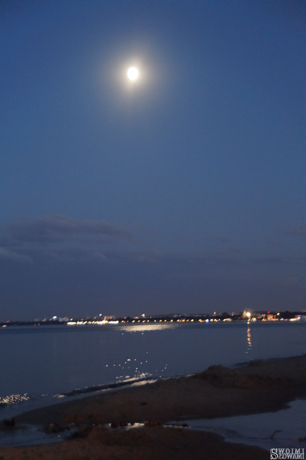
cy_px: 230
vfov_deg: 27.0
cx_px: 153
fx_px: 957
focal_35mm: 75
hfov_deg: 18.2
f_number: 4.5
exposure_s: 1/13
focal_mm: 50
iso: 6400
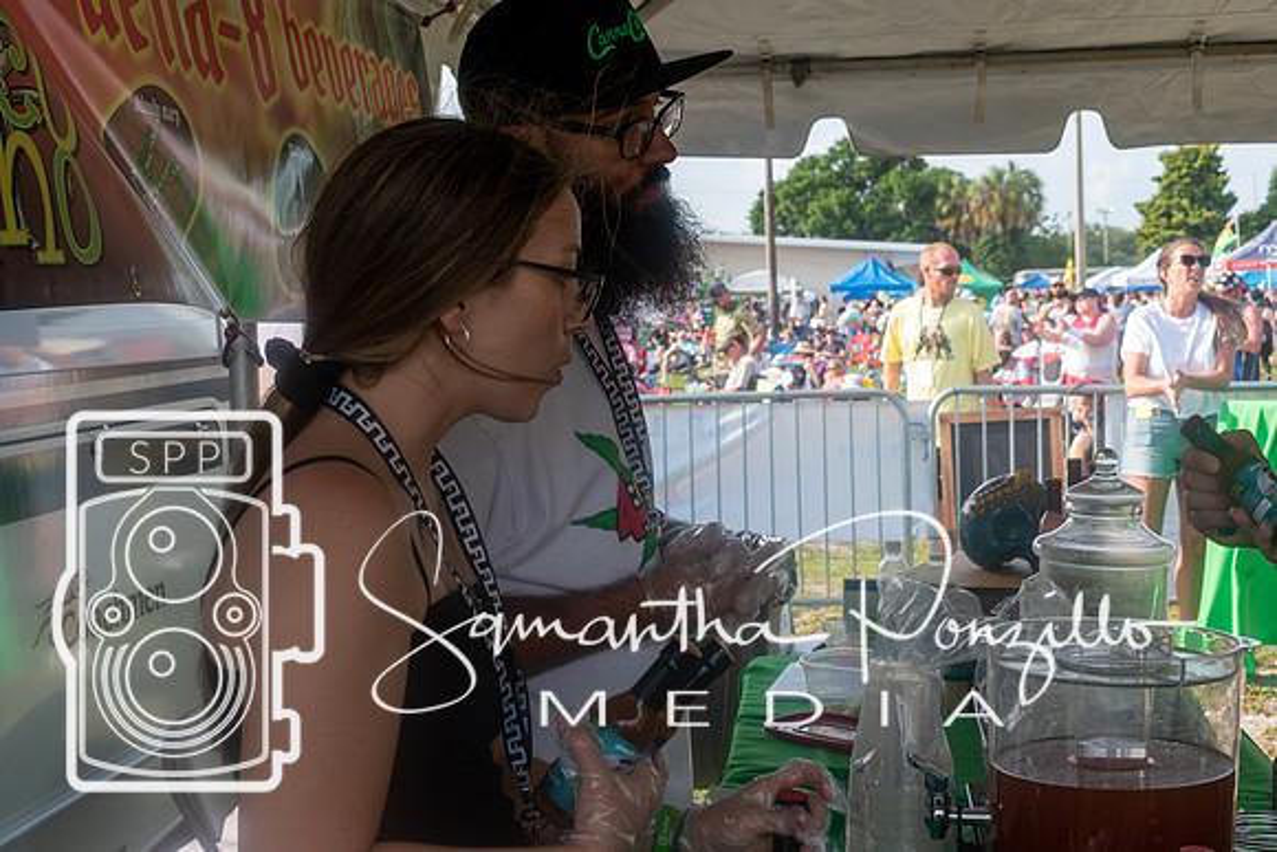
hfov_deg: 36.9
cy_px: 426
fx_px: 1916
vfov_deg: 25.1
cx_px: 638
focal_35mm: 54
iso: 200
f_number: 8
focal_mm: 36
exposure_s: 1/250
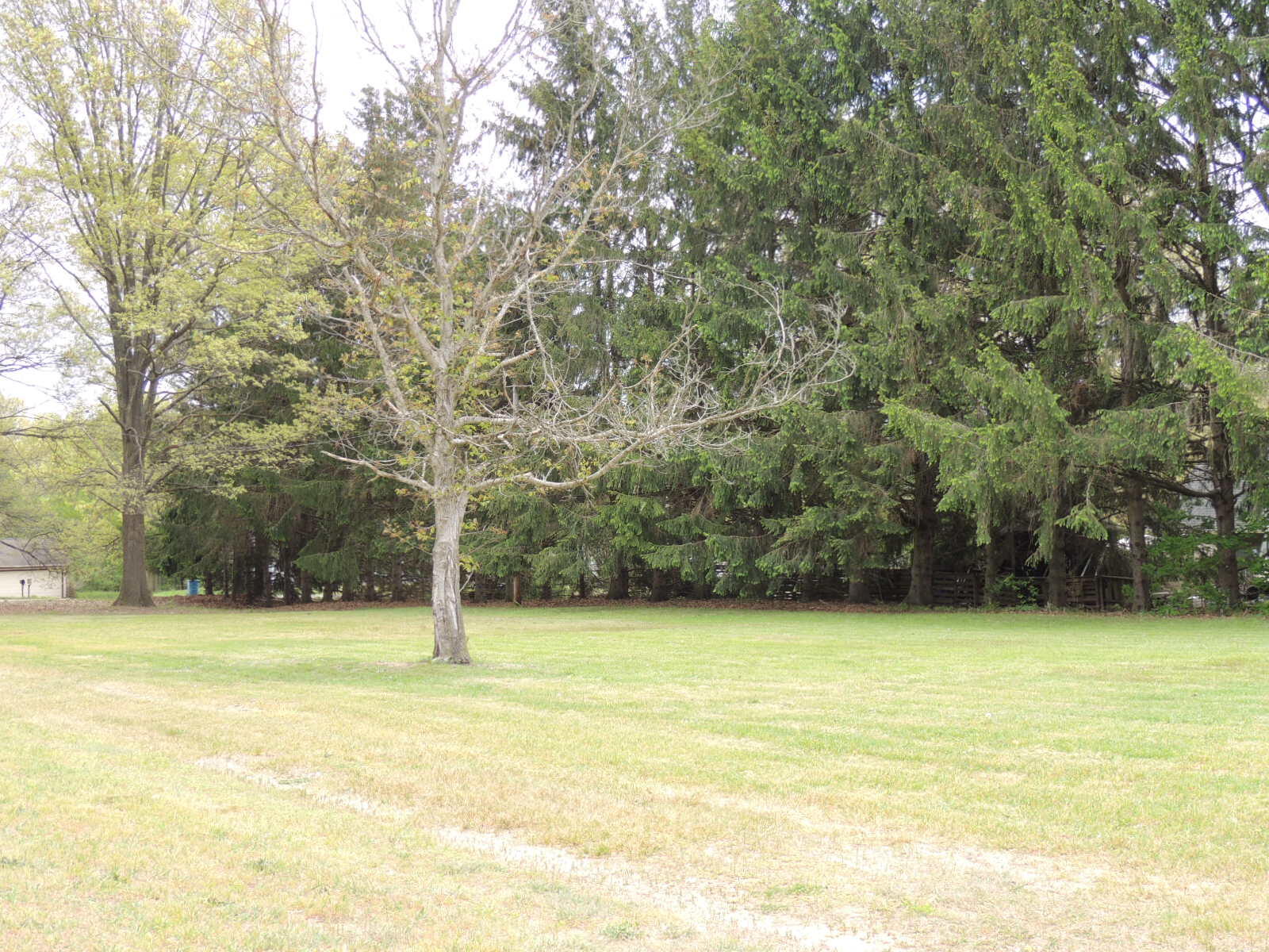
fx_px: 1723
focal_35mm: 47
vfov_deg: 30.9
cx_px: 634
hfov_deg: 40.4
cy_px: 476
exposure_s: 1/160
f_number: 3.5
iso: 100
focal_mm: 8.3
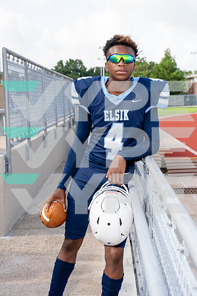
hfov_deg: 20.3
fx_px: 550
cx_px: 98
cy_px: 148
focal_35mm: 67
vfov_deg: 30.1
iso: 200
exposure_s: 1/250
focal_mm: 67
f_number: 7.1
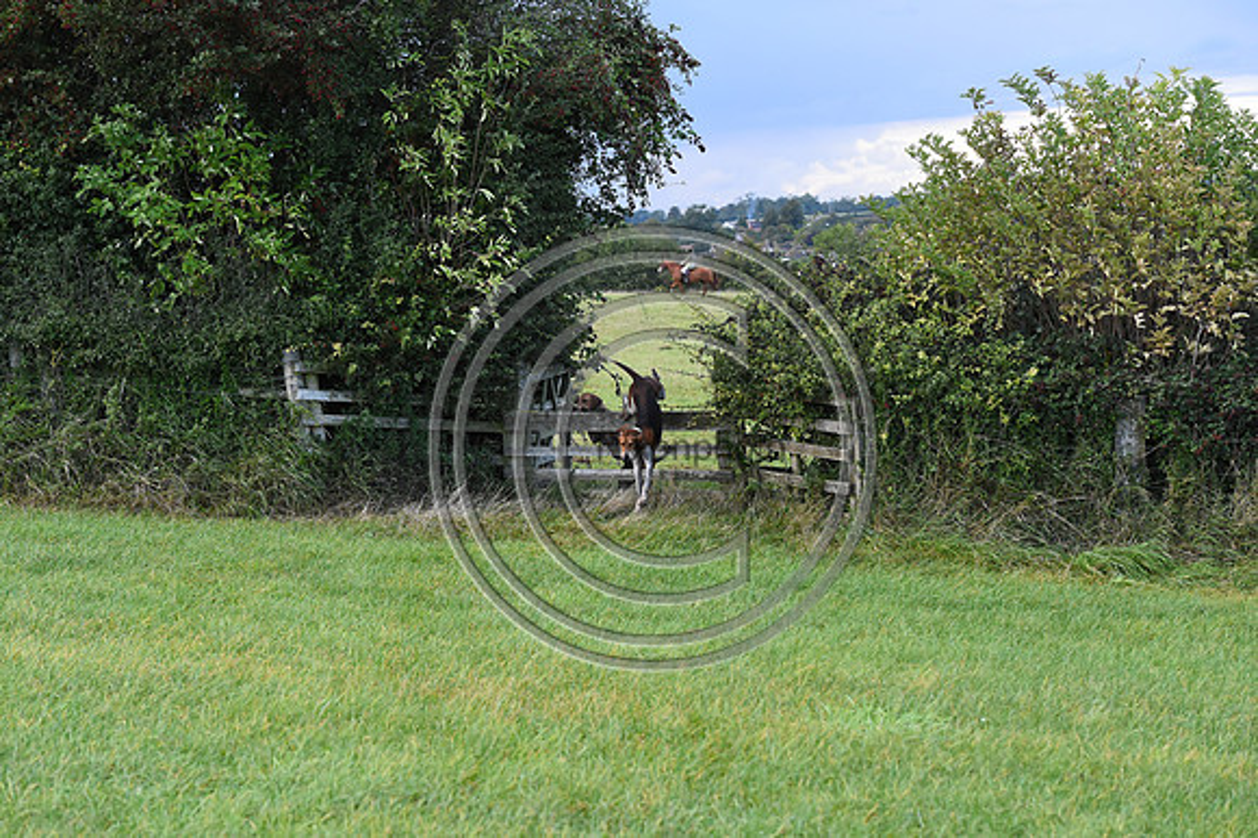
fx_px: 3318
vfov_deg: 14.4
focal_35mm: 95
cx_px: 629
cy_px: 419
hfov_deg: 21.5
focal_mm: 95
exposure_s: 1/1250
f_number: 5.6
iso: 3200
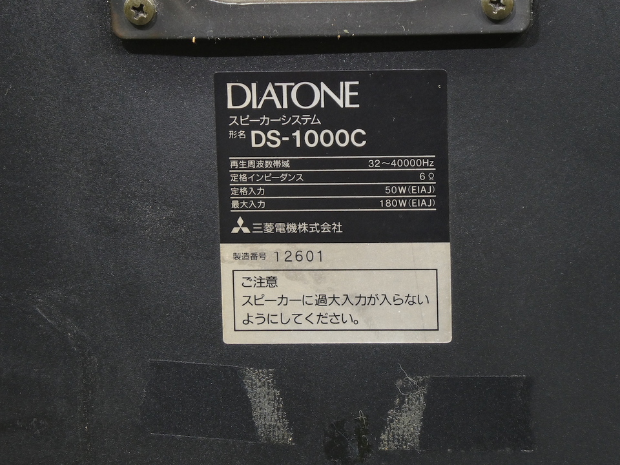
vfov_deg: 9.8
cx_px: 310
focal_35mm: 151
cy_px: 232
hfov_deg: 13.1
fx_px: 2705
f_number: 5.4
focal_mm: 27.1
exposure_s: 1/1.6
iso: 200
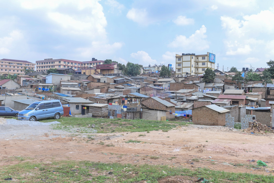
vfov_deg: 37.9
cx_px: 137
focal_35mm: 35
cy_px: 92
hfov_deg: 54.4
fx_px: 266
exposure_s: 1/640
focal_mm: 35
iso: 200
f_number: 4.5
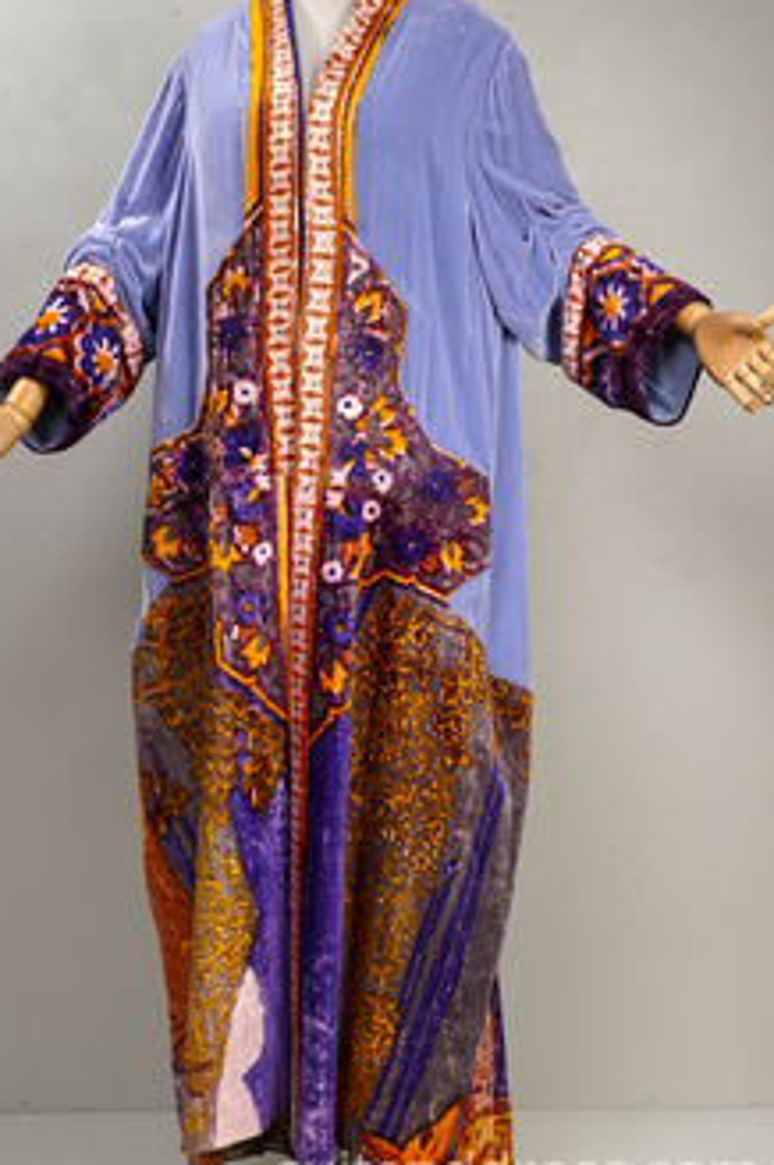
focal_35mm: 57
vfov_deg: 35.1
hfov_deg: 23.7
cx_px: 357
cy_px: 570
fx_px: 1842
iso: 400
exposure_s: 1/60
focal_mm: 32
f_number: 5
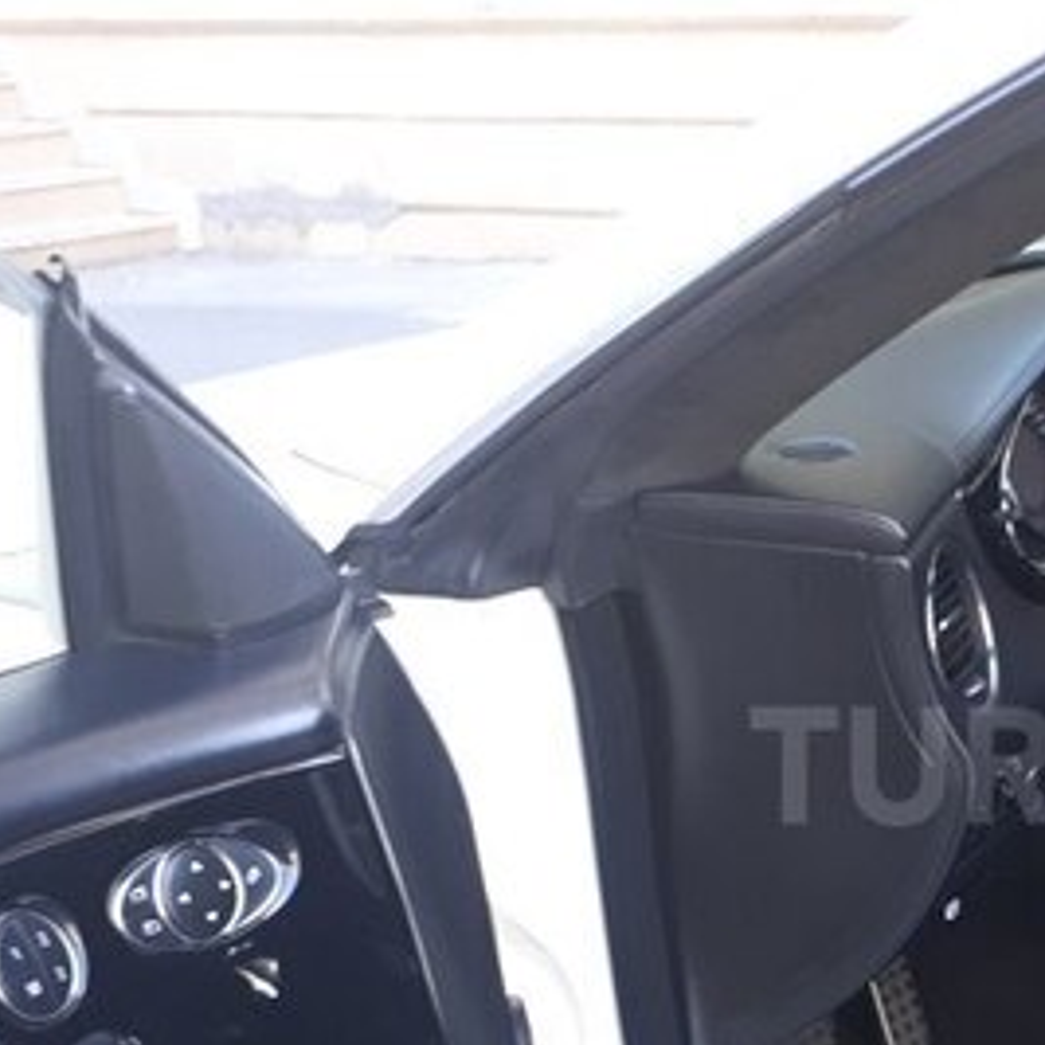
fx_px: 2015
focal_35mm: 59
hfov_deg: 26.7
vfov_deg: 28.7
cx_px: 1151
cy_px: 765
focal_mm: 3.6
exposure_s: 1/33
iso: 64
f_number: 1.9
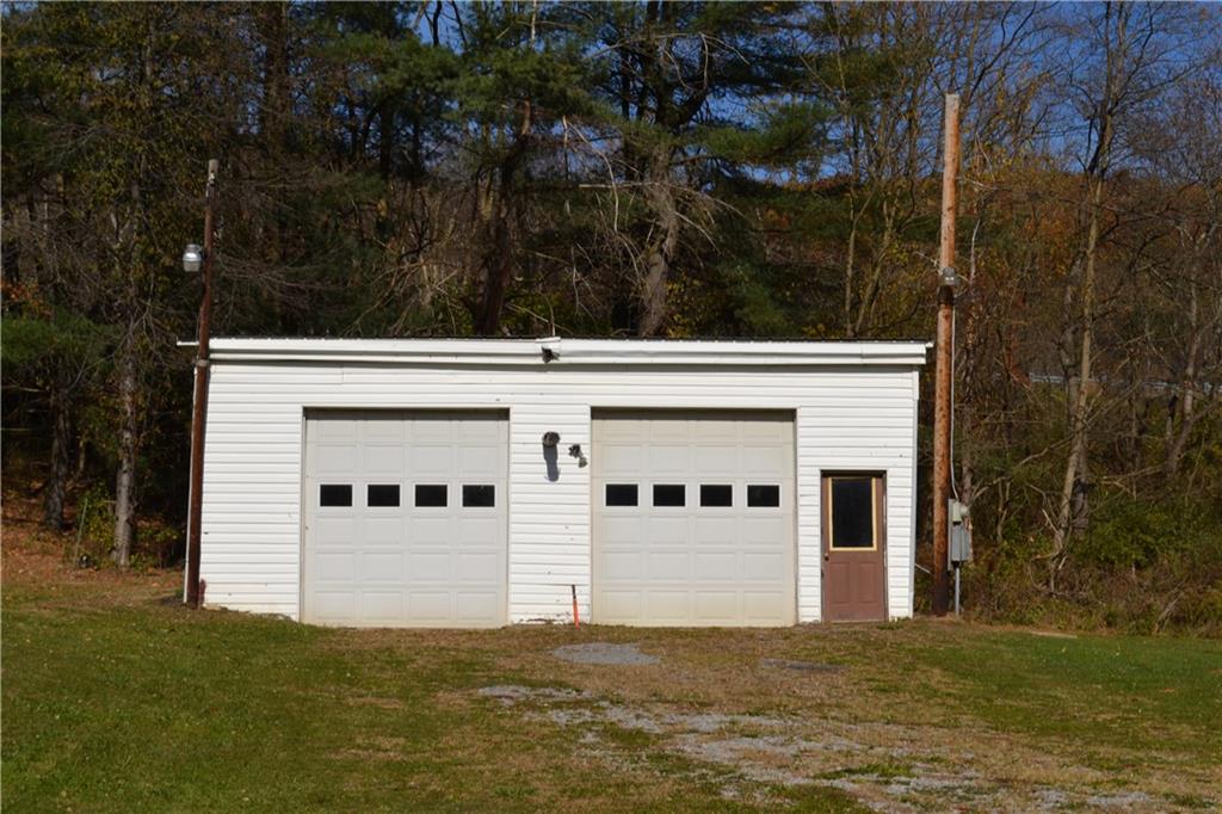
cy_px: 407
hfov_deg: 30.5
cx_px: 611
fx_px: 2239
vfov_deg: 20.6
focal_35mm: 66
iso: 100
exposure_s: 1/200
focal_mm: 44
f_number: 14
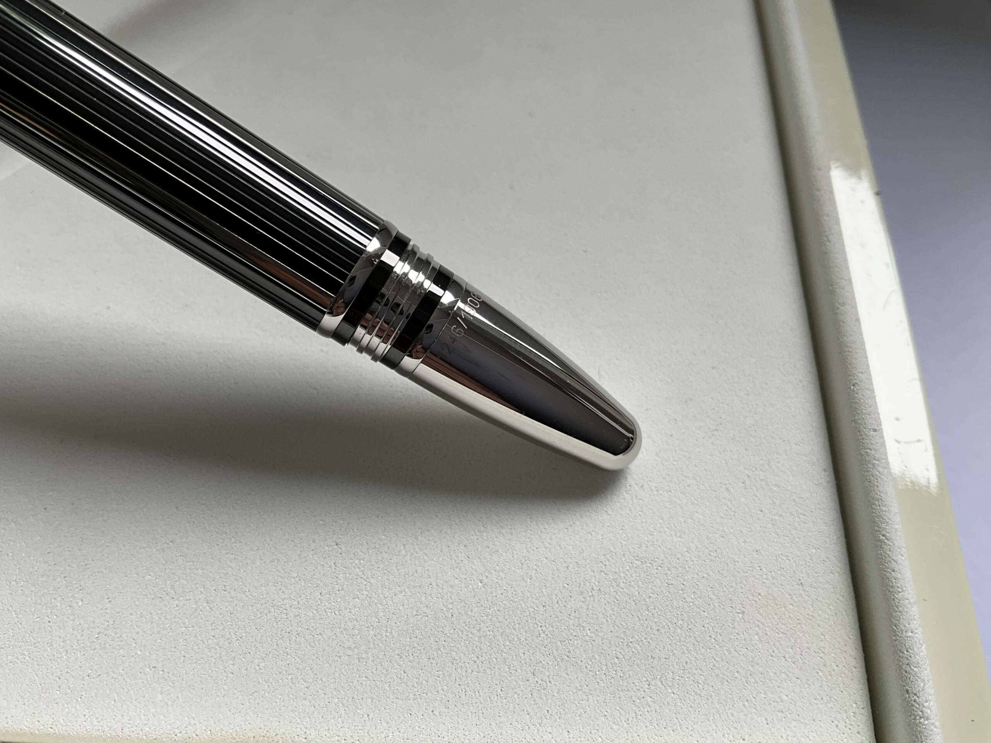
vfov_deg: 48.2
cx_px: 496
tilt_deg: -62.2
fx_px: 830
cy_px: 372
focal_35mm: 29
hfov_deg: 61.7
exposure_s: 1/147
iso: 20
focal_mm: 3
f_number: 1.8
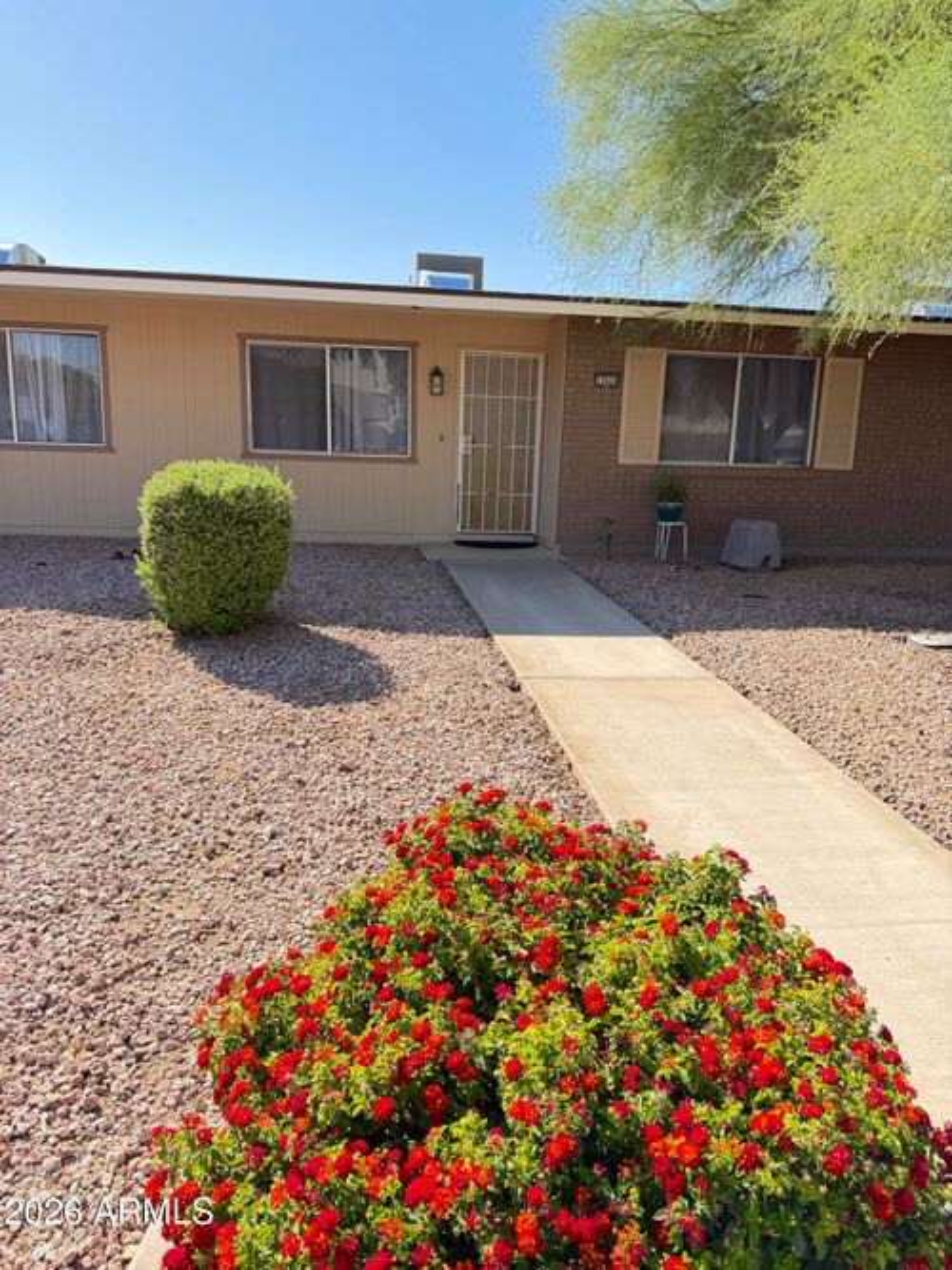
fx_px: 880
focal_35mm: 24
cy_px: 635
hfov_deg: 56.8
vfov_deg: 71.6
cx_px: 476
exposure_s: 1/1060
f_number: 1.78
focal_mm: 6.76
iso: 80
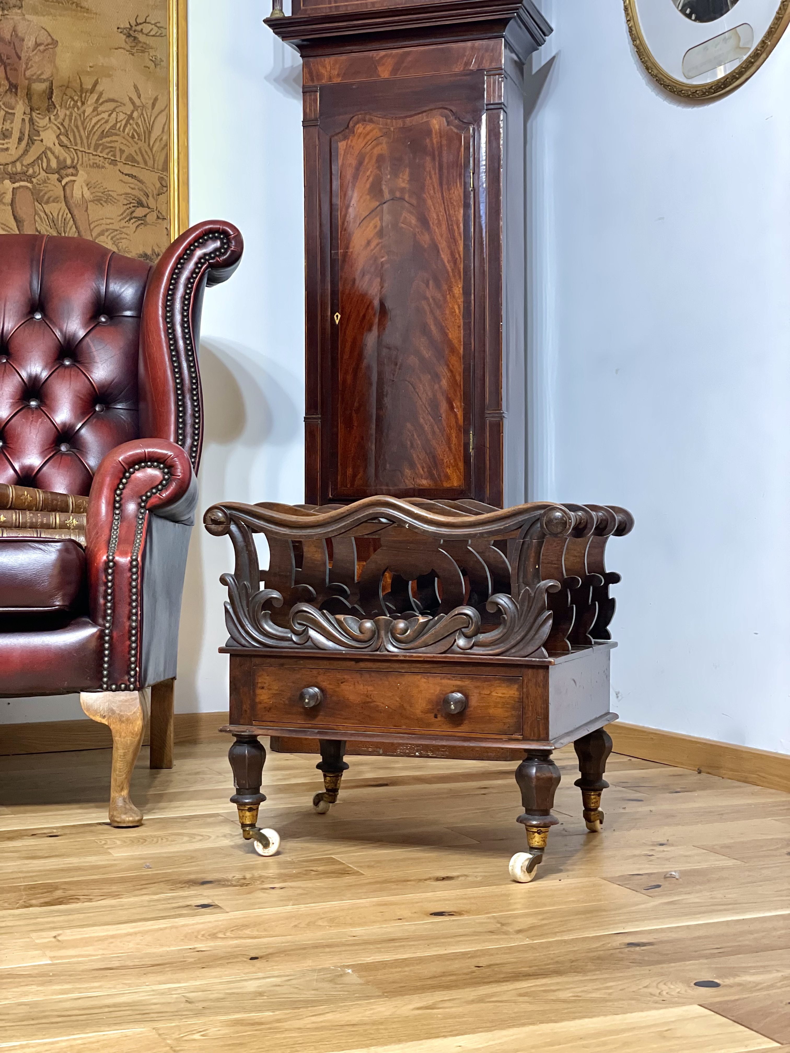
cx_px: 395
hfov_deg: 28.0
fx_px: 1582
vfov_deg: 36.8
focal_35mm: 52
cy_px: 526
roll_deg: +0.3
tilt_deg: +1.2
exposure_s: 1/20
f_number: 2
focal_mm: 6
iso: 400
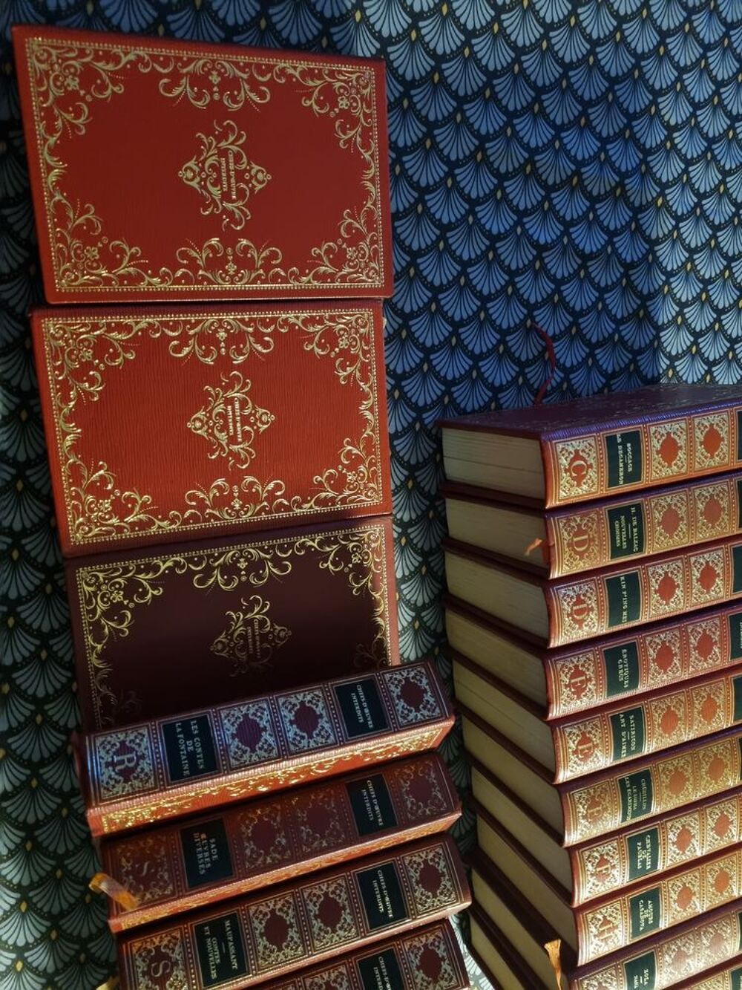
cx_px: 371
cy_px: 495
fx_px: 743
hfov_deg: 53.1
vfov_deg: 67.3
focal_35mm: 26
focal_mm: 5.4
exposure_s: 1/25
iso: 1000
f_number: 1.8
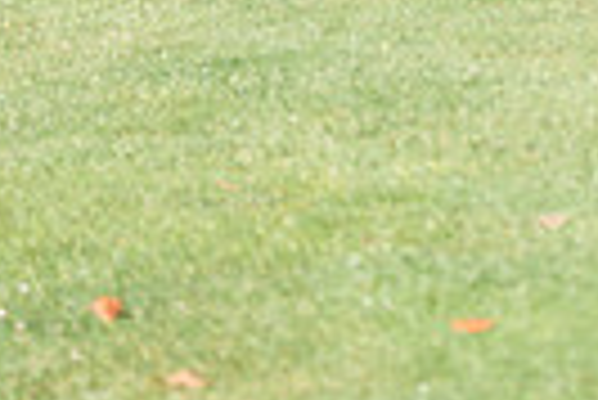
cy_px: -366
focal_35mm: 357
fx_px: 5937
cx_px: 9
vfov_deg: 3.8
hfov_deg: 5.8
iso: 100
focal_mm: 82
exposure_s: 1/400
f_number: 3.5
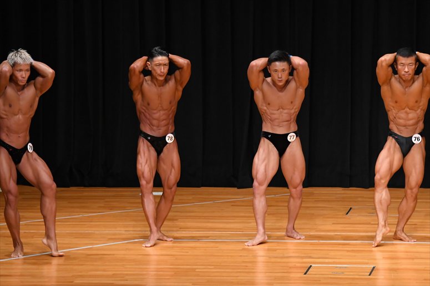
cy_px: 143
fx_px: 2865
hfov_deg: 8.6
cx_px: 215
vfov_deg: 5.7
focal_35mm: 240
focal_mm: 160
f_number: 5.6
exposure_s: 1/400
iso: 4000
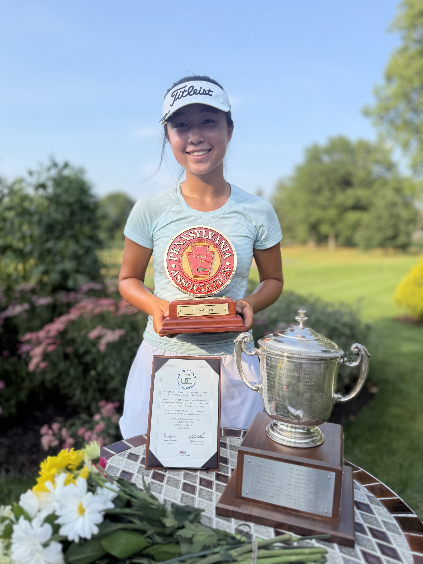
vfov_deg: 71.6
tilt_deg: -7.6
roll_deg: +0.8
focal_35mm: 24
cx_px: 212
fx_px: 391
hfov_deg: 56.8
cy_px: 282
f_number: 1.78
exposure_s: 1/1901
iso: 80
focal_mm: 6.76
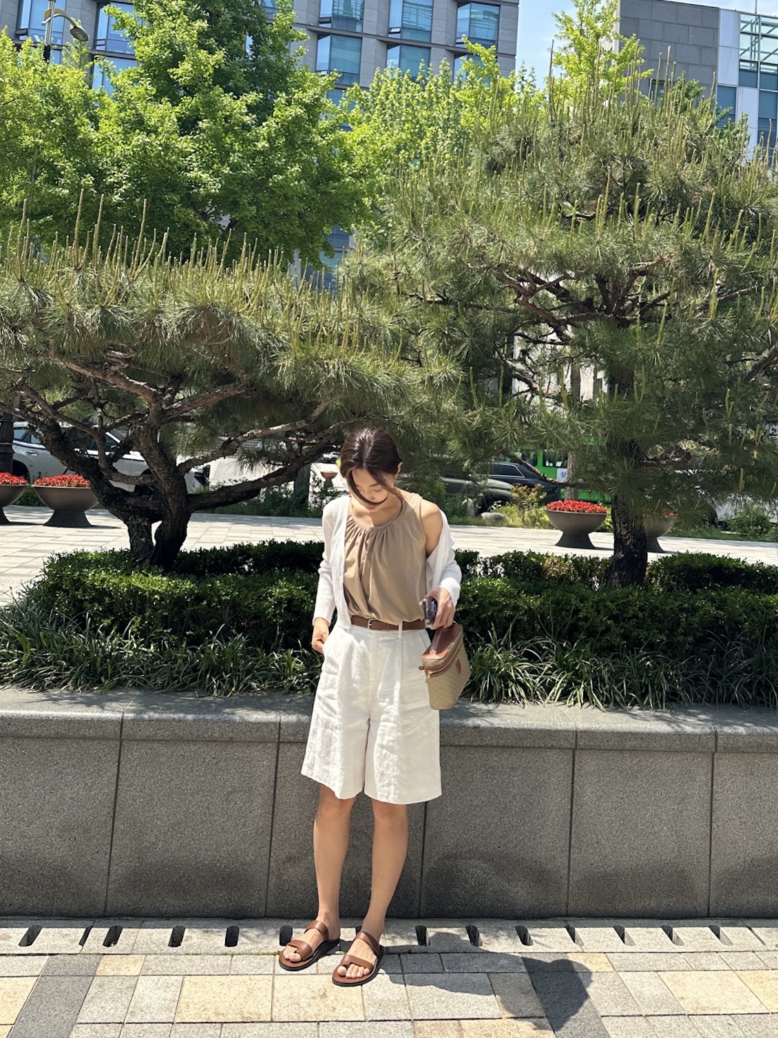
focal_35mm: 24
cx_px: 389
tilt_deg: +6.8
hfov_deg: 56.8
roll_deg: +0.8
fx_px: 719
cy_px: 519
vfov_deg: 71.6
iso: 80
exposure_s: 1/2410
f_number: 1.78
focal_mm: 6.86
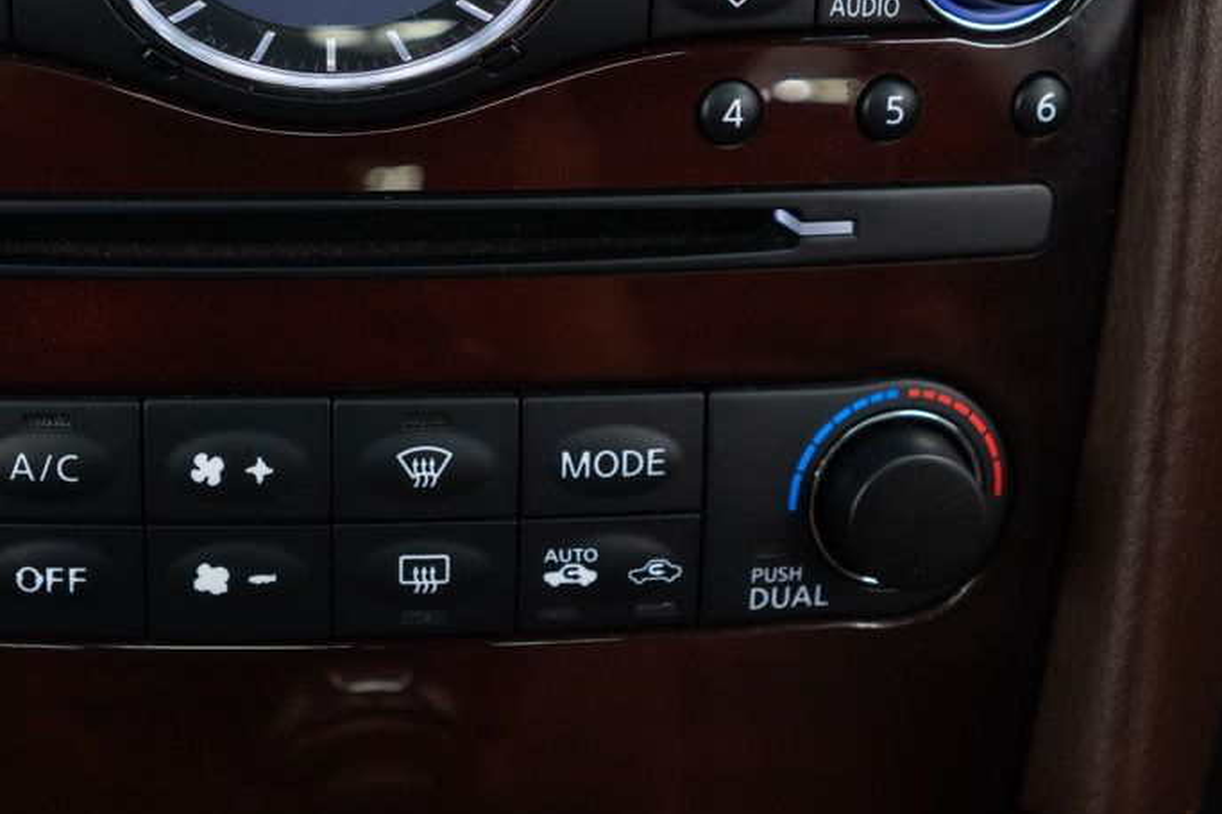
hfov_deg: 31.4
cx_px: 313
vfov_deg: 21.5
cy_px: 291
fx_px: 2138
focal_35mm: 63
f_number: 3.2
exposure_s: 1/50
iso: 1000
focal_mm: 28
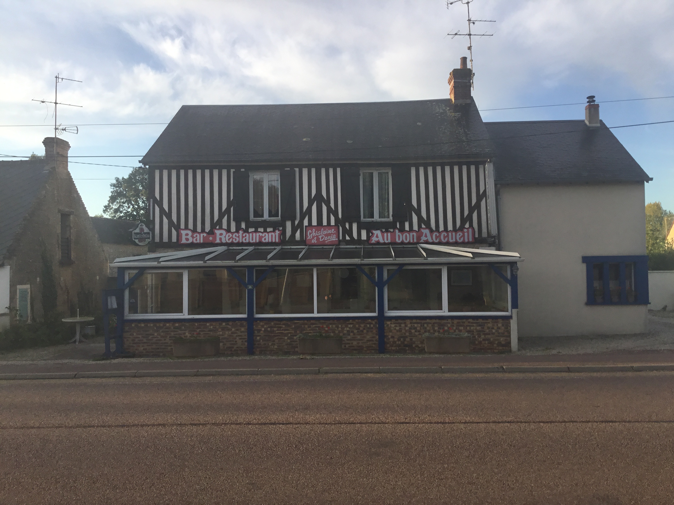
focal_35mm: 31
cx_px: 337
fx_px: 604
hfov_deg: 58.4
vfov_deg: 45.4
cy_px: 252
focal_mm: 3.3
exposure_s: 1/382
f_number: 2.4
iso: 25
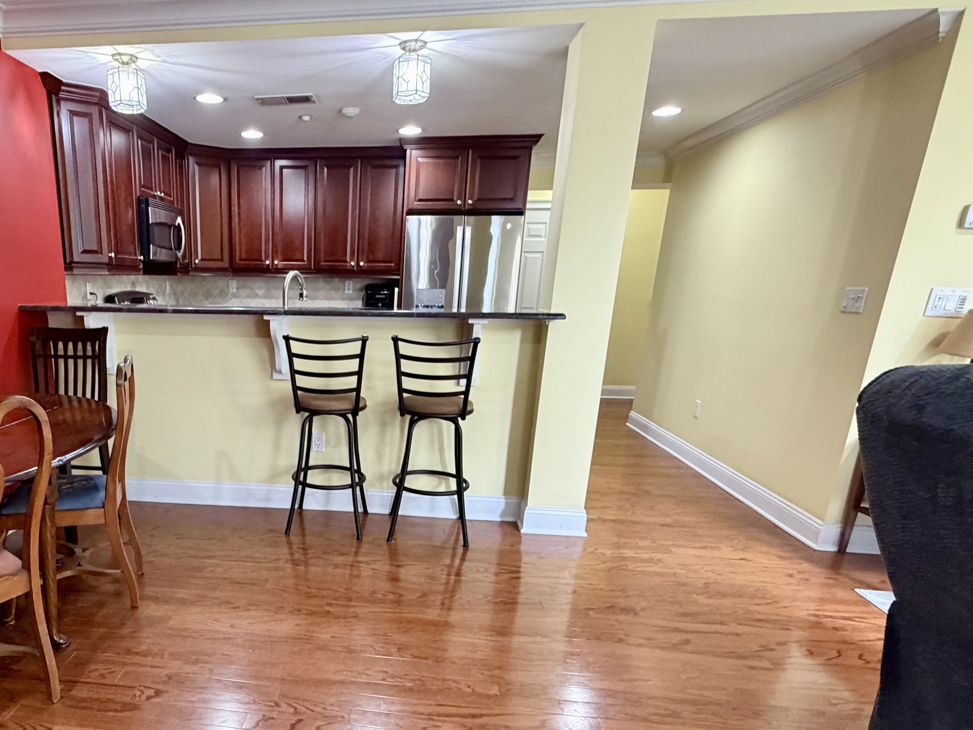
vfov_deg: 57.7
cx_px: 313
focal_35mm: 23
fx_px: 646
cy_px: 482
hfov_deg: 71.4
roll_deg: -0.4
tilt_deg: -17.3
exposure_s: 1/60
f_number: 2.2
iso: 400
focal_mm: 2.22
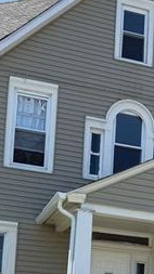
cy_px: 294
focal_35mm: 69
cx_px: 104
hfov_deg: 17.4
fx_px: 502
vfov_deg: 28.1
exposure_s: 1/2703
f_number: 1.78
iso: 80
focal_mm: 6.76
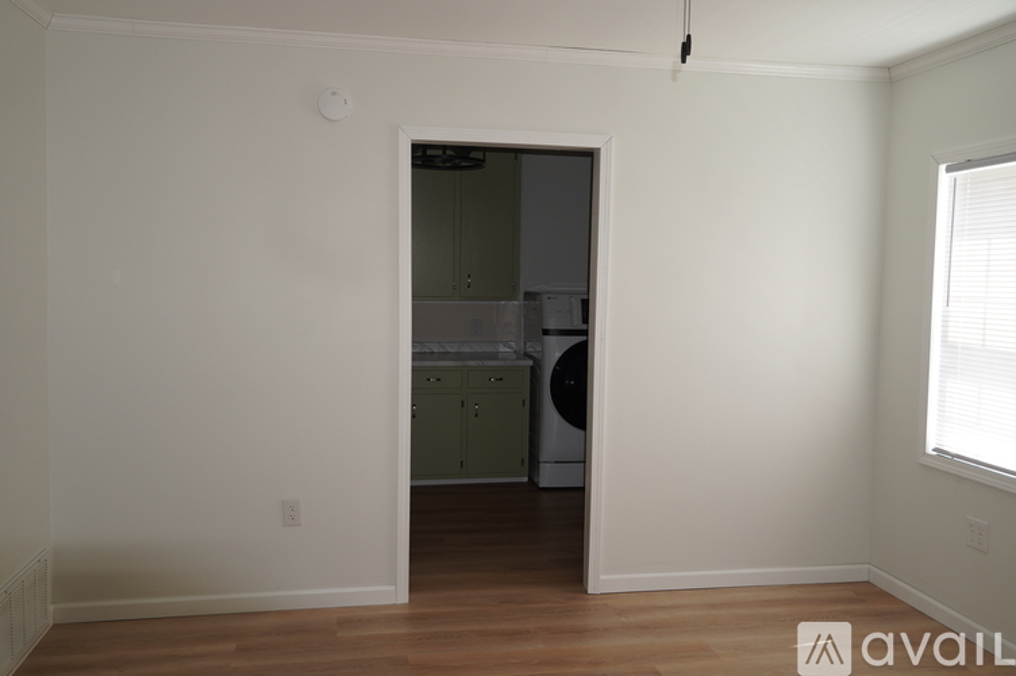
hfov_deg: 59.5
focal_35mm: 32
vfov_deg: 41.6
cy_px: 338
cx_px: 508
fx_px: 888
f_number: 4
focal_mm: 21
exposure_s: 1/30
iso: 125
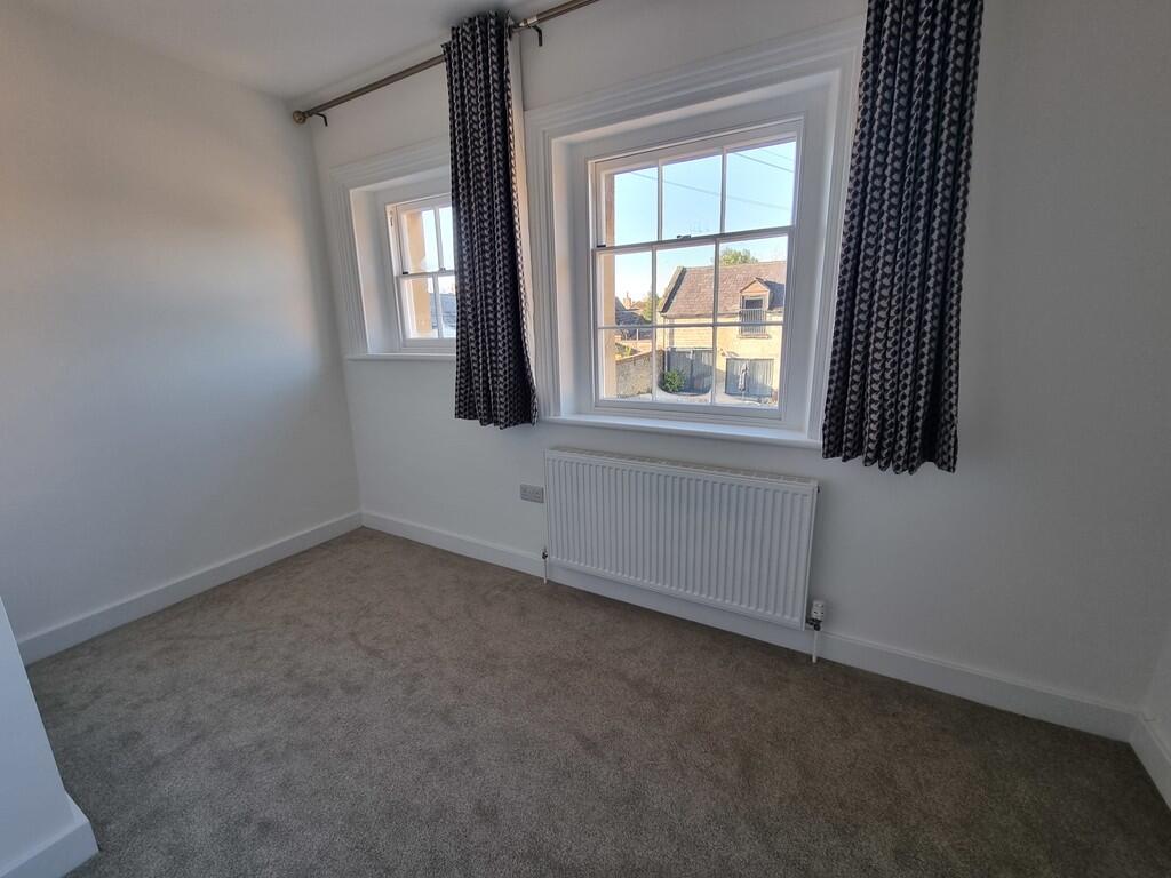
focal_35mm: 13
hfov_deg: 106.2
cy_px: 439
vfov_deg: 89.9
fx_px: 440
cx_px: 586
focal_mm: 2.2
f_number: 2.2
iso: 80
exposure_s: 1/100
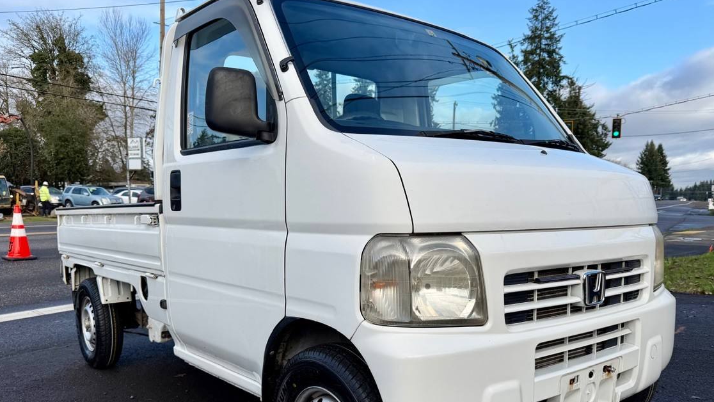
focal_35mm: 30
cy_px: 273
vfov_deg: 38.5
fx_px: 568
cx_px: 361
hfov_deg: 64.3
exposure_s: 1/2525
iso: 80
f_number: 1.78
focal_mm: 6.76
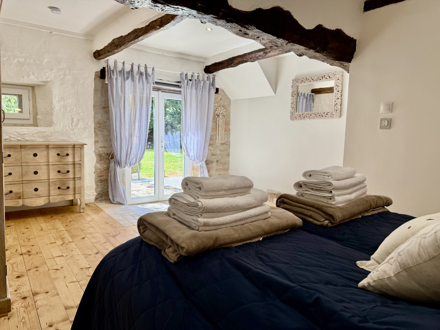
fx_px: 305
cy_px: 165
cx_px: 220
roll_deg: -0.8
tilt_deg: -5.9
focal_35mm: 24
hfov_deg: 71.6
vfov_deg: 56.8
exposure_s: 1/305
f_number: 1.78
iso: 100
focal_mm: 6.76
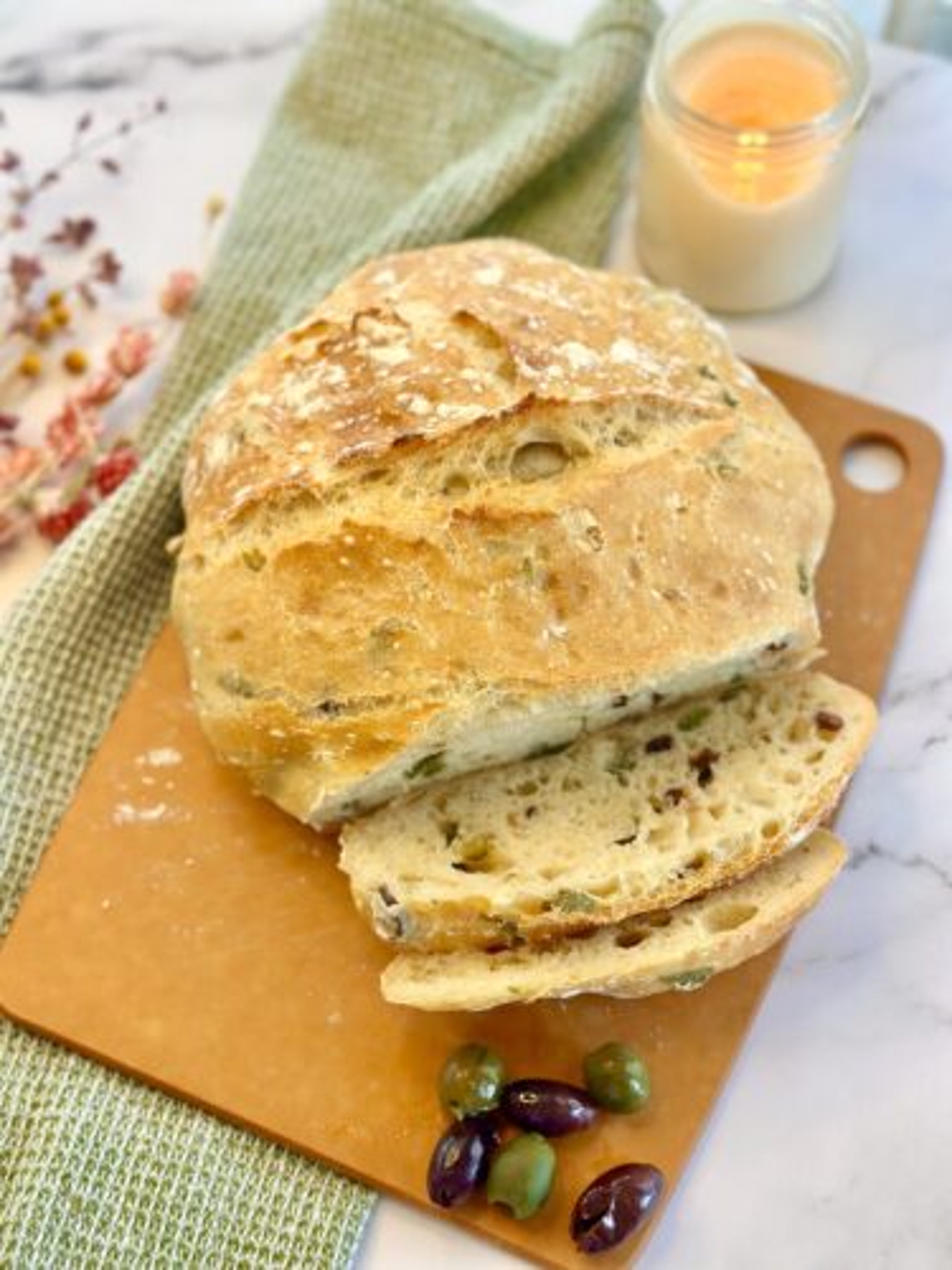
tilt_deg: -62.8
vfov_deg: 39.7
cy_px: 635
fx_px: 1760
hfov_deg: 30.3
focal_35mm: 48
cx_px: 476
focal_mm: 6.86
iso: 80
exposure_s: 1/127
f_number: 1.78
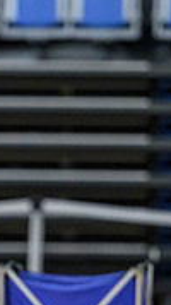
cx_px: -53
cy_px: 324
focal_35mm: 759
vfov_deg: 2.8
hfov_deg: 1.6
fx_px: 6124
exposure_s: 1/1250
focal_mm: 175
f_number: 3.2
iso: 5000
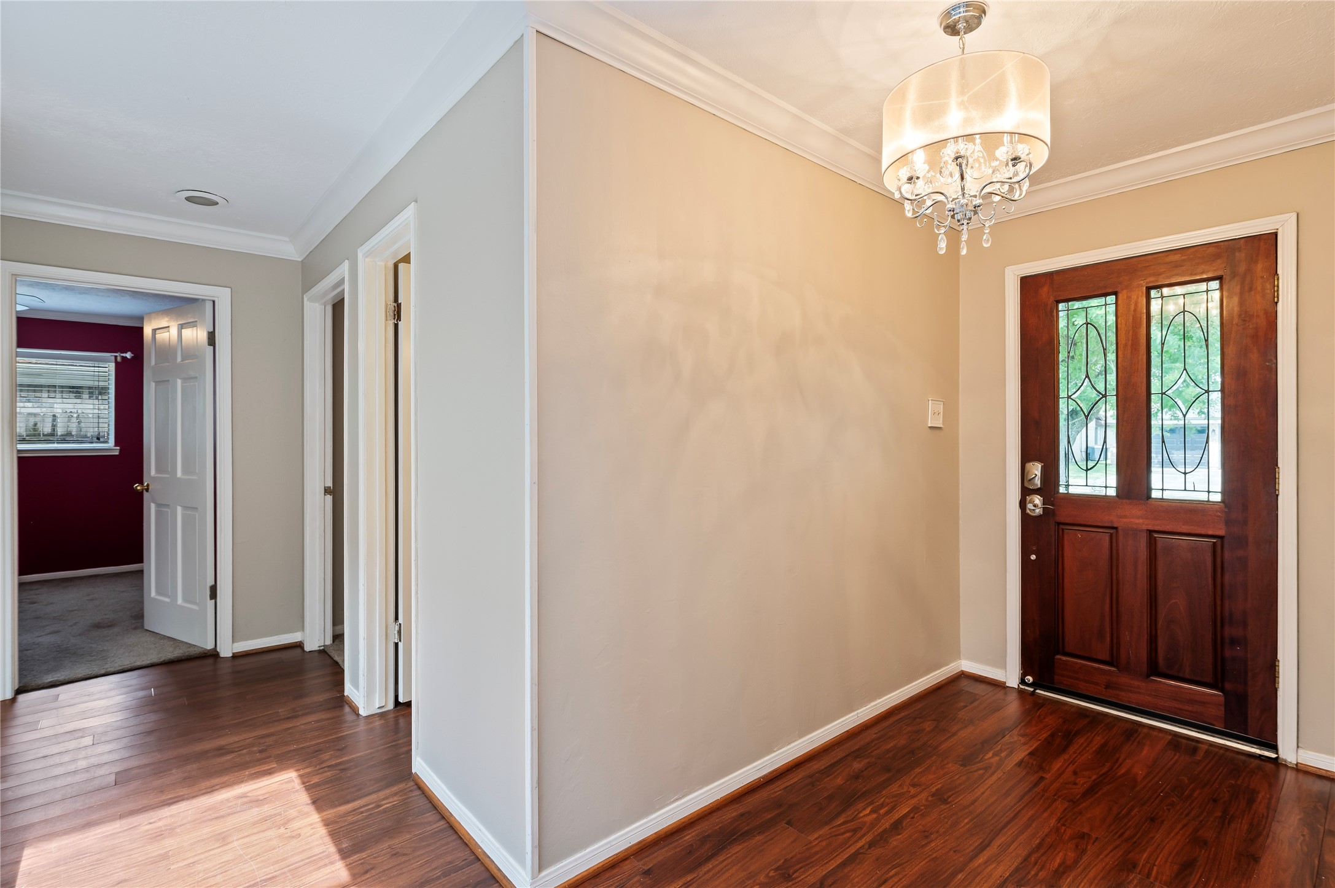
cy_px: 444
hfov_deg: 96.8
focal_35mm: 16
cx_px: 668
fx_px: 593
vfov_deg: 73.7
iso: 125
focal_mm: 16
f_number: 6.3
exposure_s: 1/4
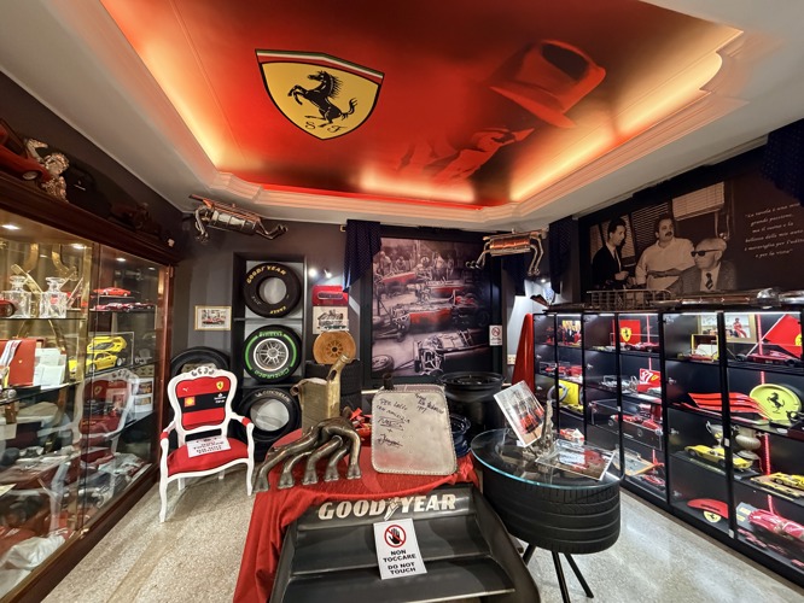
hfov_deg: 102.0
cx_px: 402
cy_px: 302
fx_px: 325
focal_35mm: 14
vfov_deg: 85.7
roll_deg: +0.6
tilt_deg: +2.4
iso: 800
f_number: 2.2
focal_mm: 2.22
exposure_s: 1/50
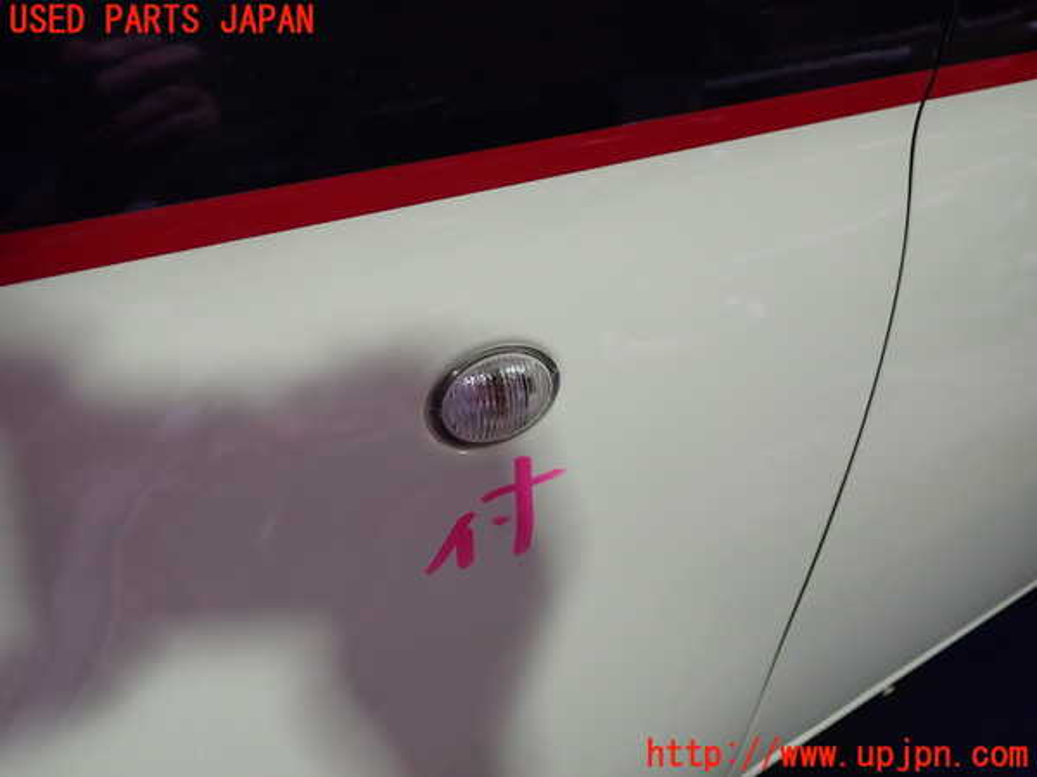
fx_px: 899
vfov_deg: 46.8
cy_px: 388
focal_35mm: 30
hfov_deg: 60.0
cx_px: 518
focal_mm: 5.4
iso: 200
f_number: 2.3
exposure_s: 1/30
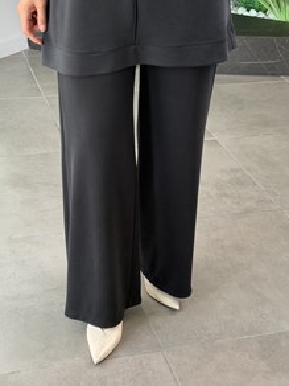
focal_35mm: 68
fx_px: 757
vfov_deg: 28.5
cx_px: 128
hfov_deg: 21.6
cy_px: 149
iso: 50
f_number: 1.78
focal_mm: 6.76
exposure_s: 1/121
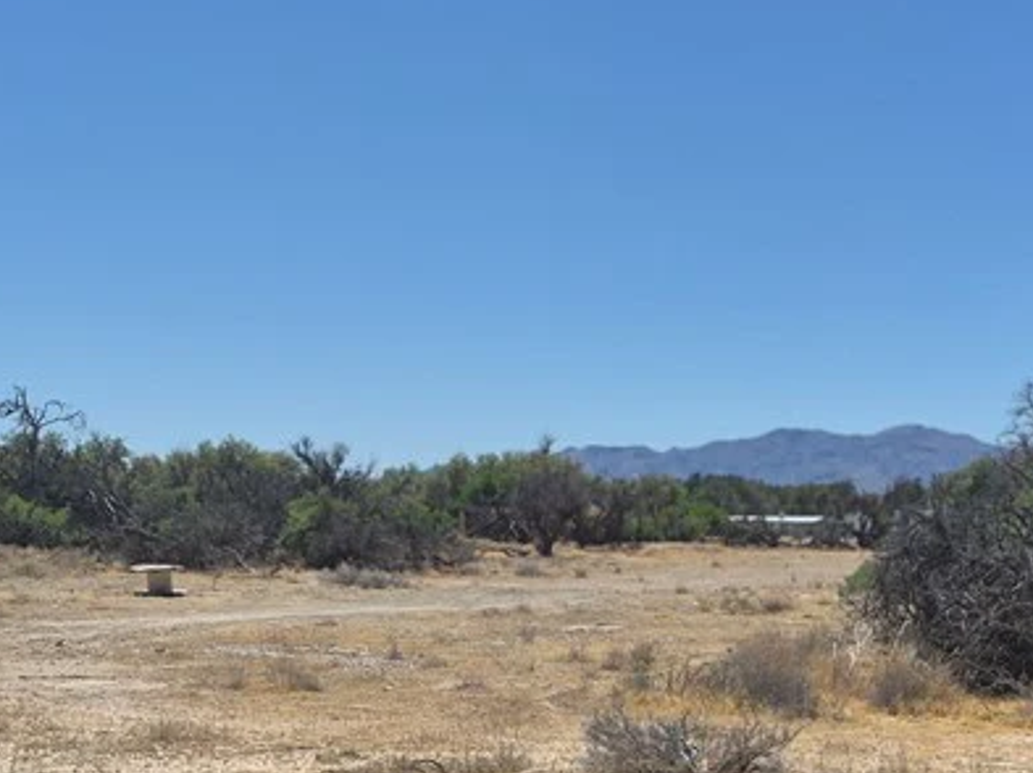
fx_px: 1789
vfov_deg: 23.2
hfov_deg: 31.6
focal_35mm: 60
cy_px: 810
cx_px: 781
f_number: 1.8
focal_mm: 5.4
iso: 64
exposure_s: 1/7696
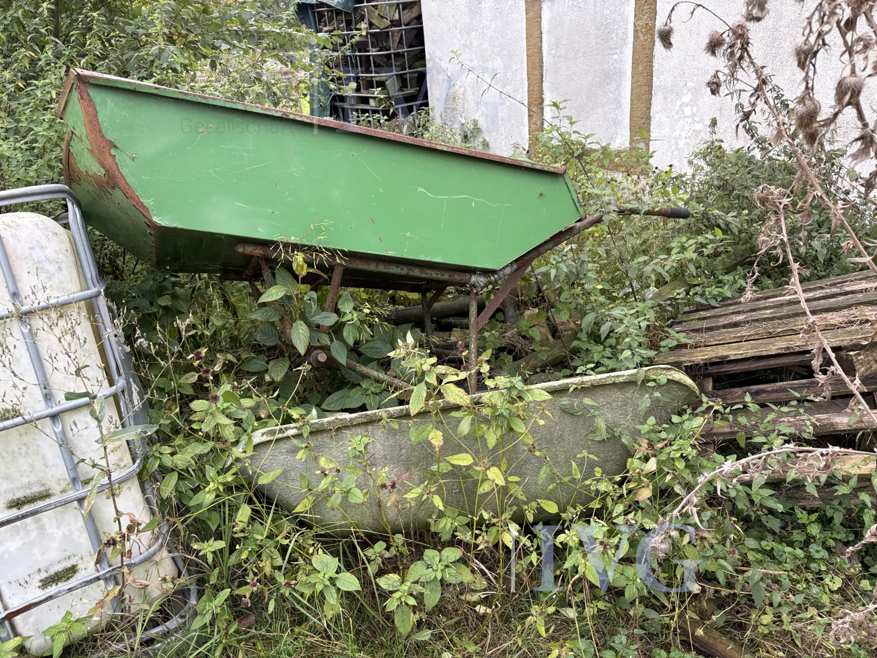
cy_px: 329
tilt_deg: -20.7
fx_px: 659
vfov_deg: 53.1
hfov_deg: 67.3
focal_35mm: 26
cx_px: 438
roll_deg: +5.3
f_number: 1.6
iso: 40
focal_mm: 5.96
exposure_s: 1/213
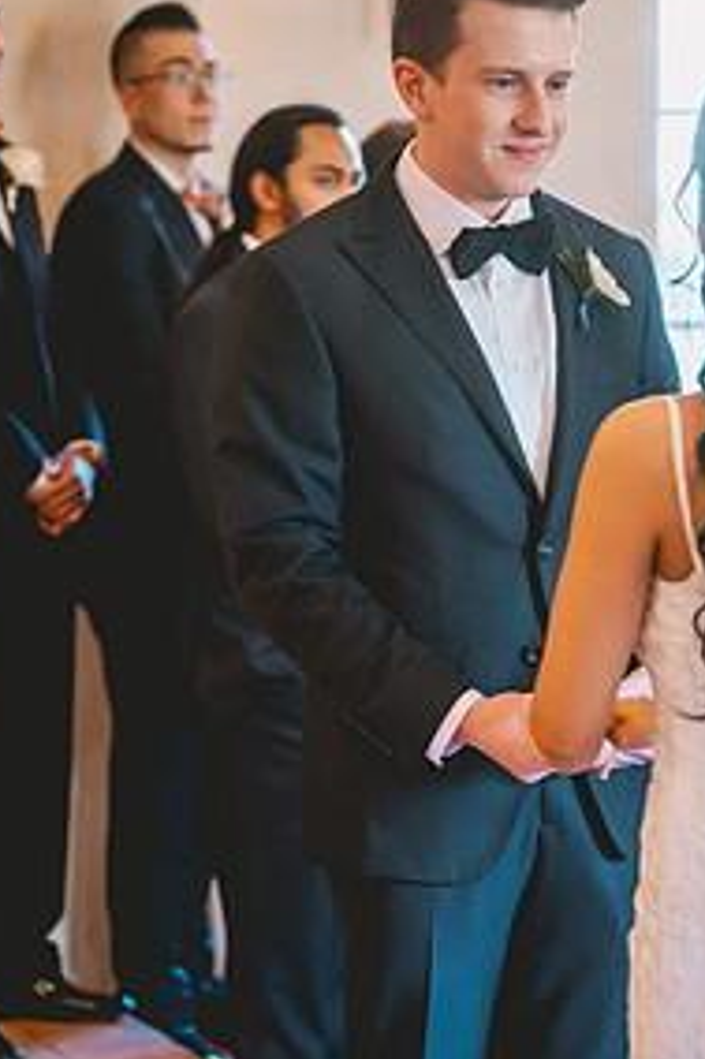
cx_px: 502
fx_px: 3264
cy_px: 675
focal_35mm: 111
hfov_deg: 12.3
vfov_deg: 18.4
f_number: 2.8
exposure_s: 1/200
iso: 1600
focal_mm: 70
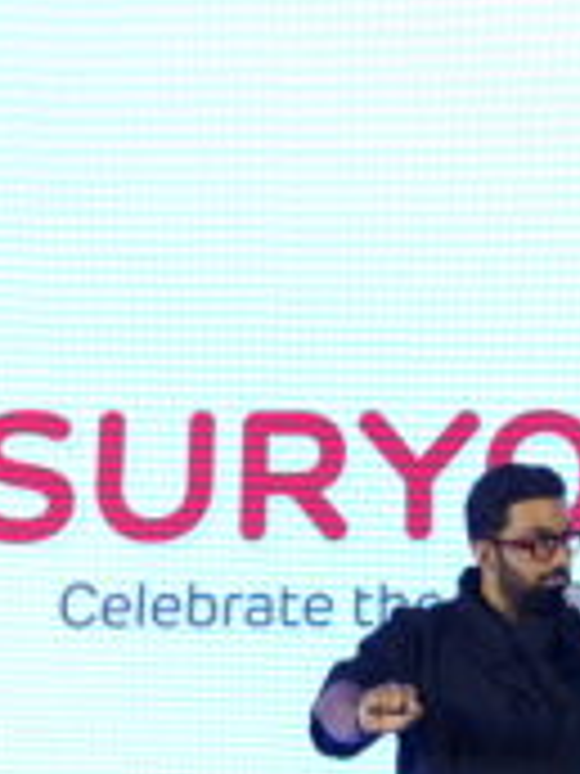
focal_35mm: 166
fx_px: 3708
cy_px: 601
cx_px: 481
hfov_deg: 8.9
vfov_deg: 11.9
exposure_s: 1/160
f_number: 4
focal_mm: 29
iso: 1250
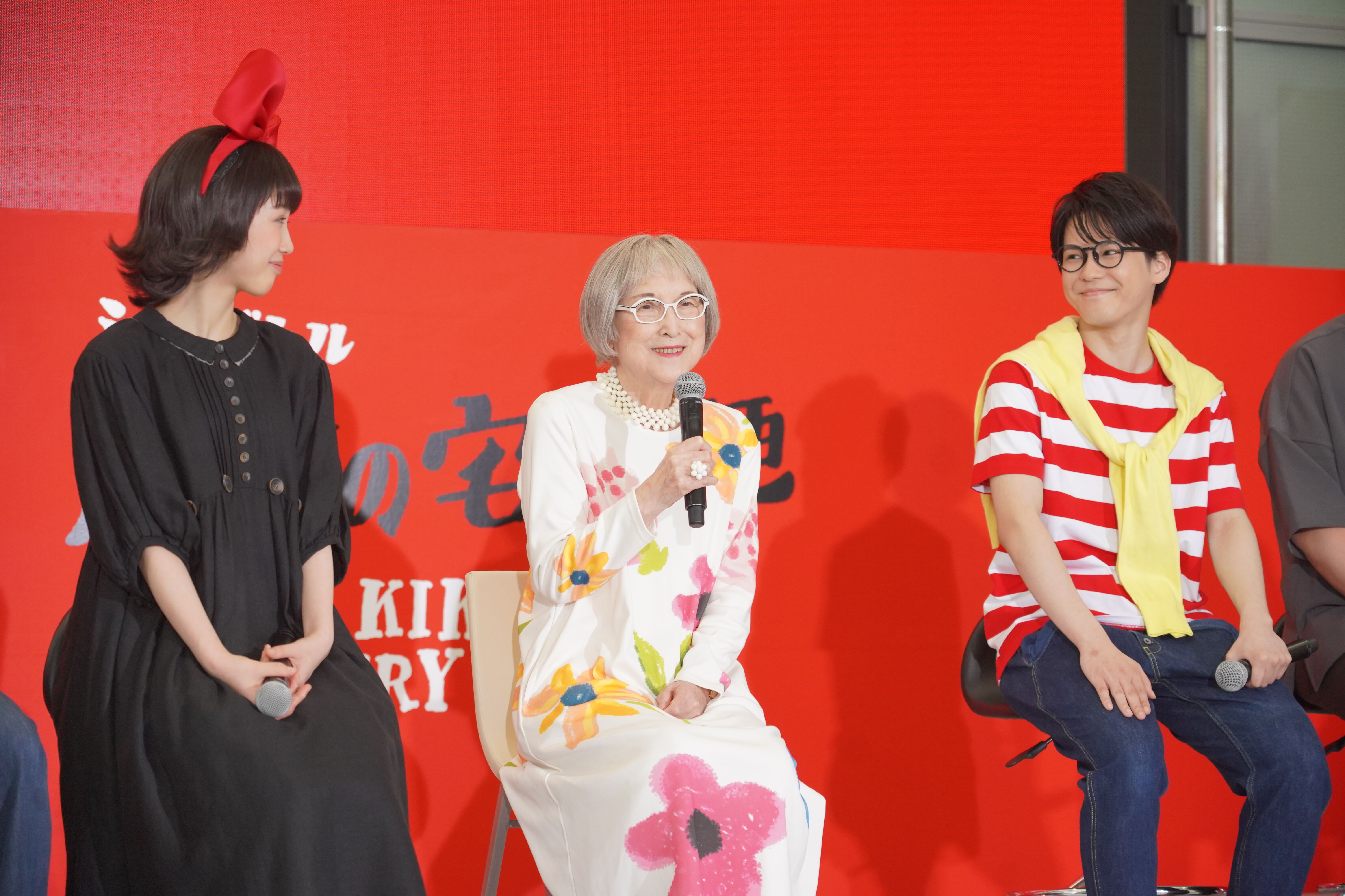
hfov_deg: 21.9
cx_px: 672
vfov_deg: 14.7
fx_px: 3474
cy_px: 448
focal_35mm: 93
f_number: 4.5
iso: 2500
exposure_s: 1/500
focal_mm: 93
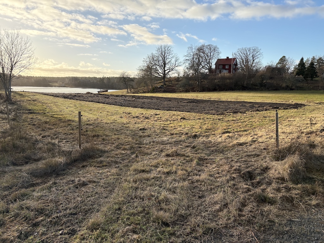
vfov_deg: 53.1
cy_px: 122
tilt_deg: -7.8
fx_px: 243
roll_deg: -0.1
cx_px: 162
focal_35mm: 26
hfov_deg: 67.3
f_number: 1.6
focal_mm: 5.96
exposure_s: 1/2451
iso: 64
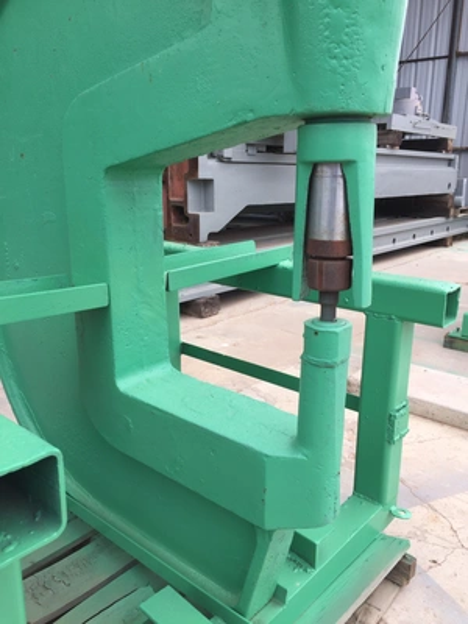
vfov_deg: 61.7
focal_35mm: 29
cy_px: 312
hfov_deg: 48.2
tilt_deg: -14.4
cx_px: 234
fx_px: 523
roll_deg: -1.6
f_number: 2.2
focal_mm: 4.15
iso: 32
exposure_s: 1/706
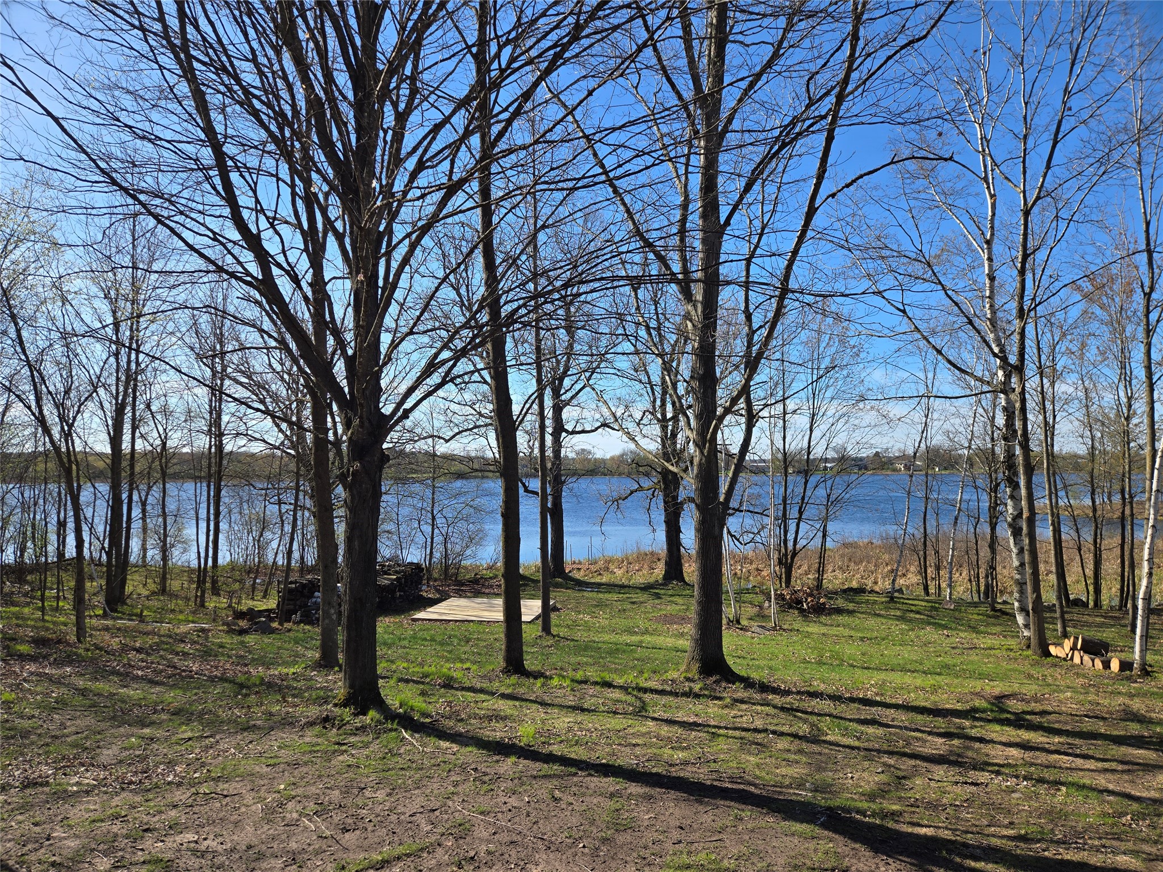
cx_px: 582
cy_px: 436
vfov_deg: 58.9
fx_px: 773
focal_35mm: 23
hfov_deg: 73.9
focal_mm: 5.4
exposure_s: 1/1332
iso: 25
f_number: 1.8
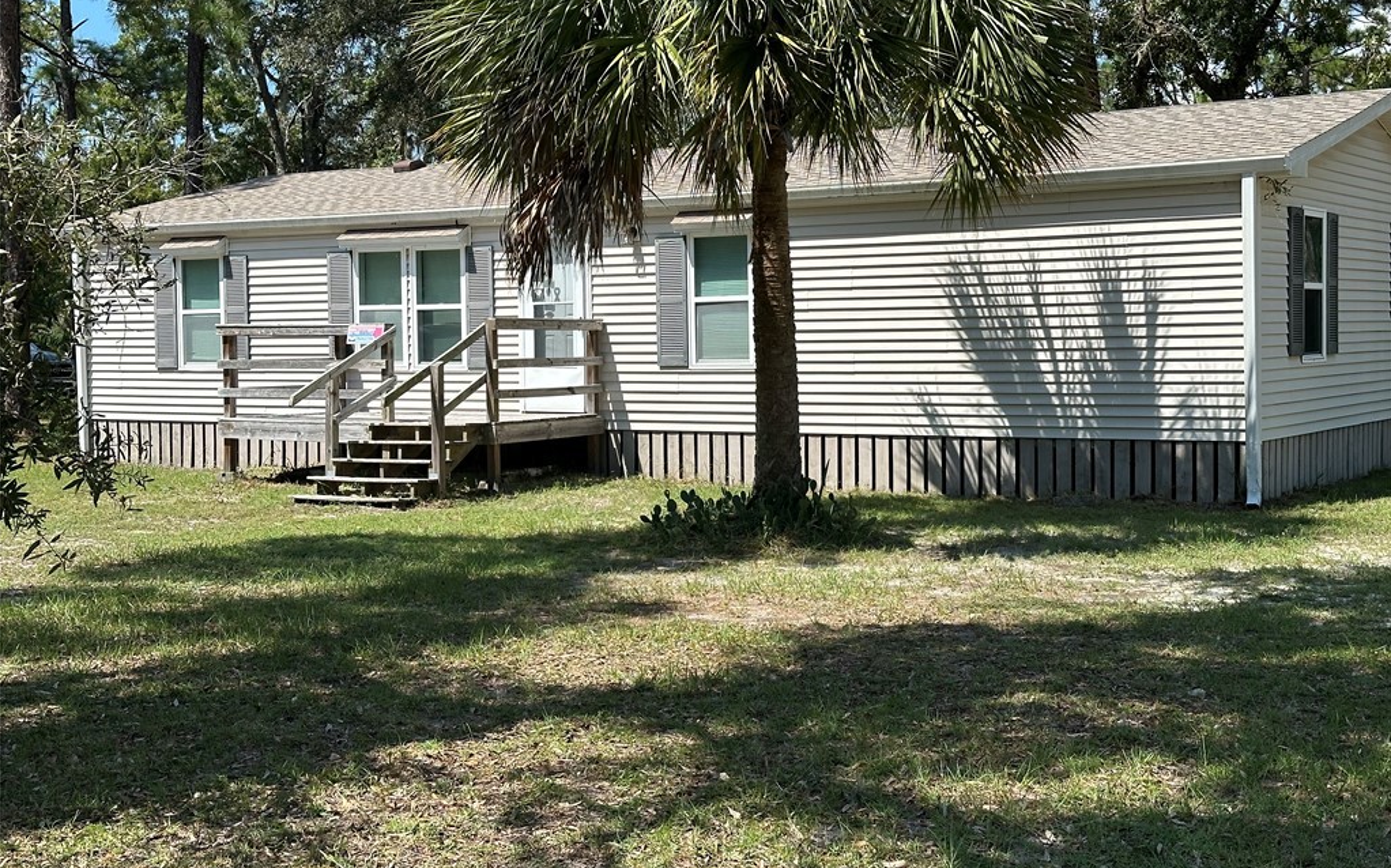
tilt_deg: -1.3
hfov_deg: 39.6
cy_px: 412
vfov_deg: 25.3
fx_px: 1933
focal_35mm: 51
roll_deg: +0.3
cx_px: 696
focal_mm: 6.86
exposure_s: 1/3367
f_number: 1.78
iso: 64
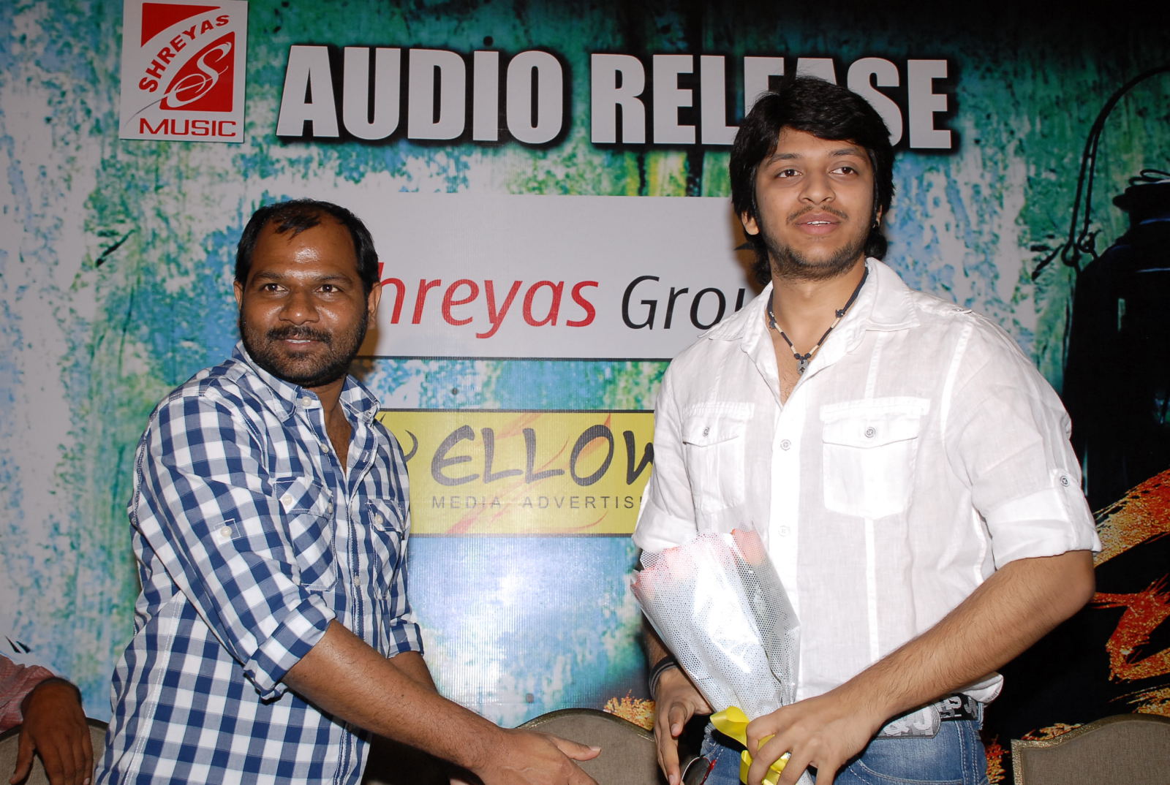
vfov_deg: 34.4
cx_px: 585
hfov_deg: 49.5
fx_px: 1270
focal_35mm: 39
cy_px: 392
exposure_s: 1/125
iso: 400
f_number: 5.6
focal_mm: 26
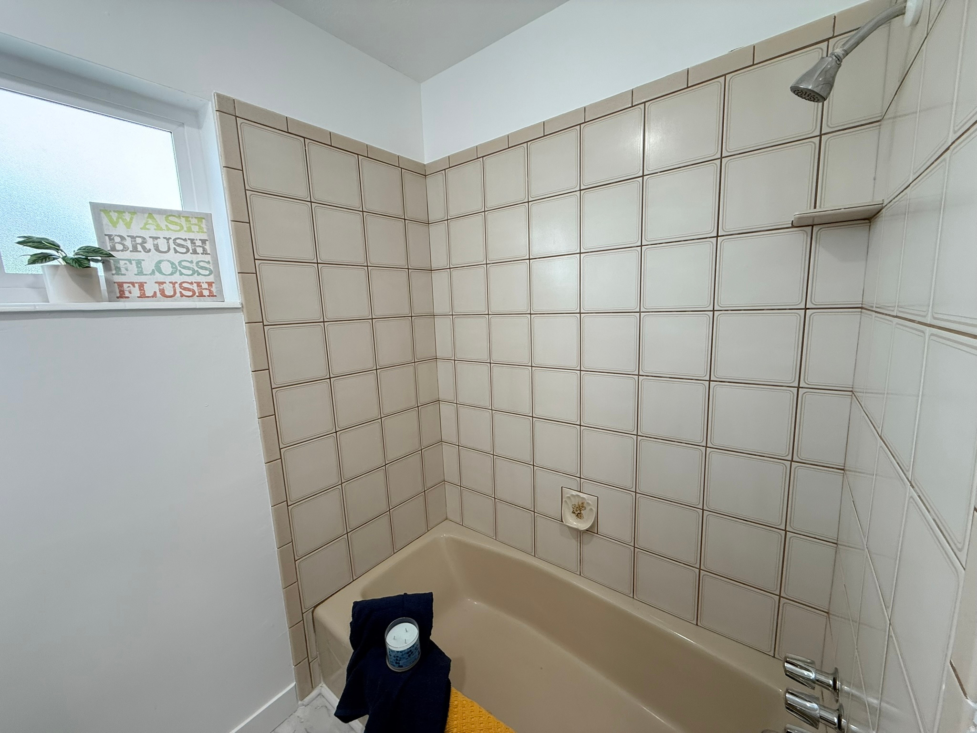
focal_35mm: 14
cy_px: 366
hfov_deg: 102.1
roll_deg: +1.9
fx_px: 395
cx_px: 488
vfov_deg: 85.7
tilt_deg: -8.4
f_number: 2.2
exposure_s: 1/120
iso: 100
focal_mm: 2.22
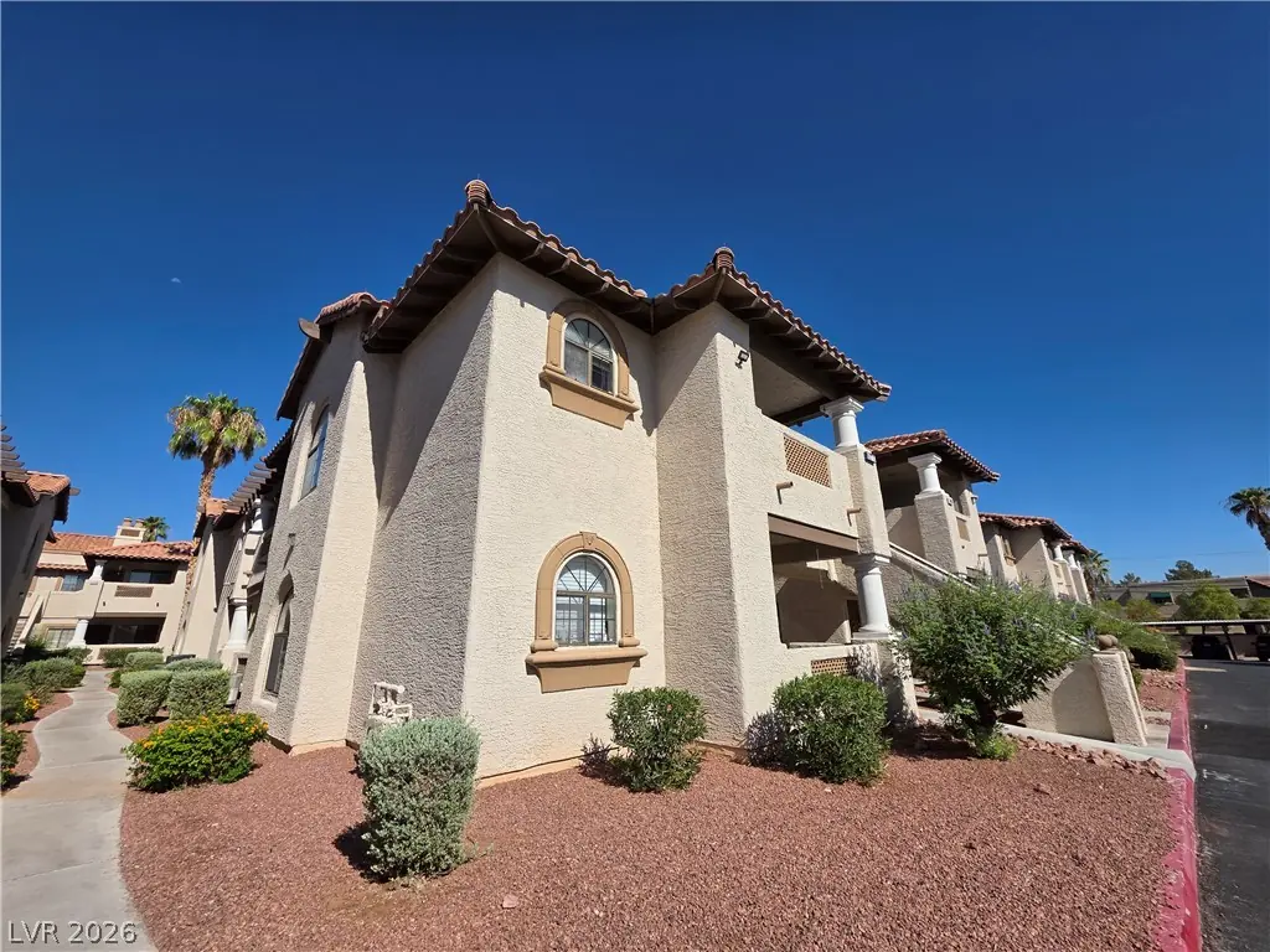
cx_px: 635
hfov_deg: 106.2
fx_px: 477
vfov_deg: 89.9
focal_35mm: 13
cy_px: 476
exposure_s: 1/3758
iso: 40
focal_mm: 2.2
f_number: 1.9
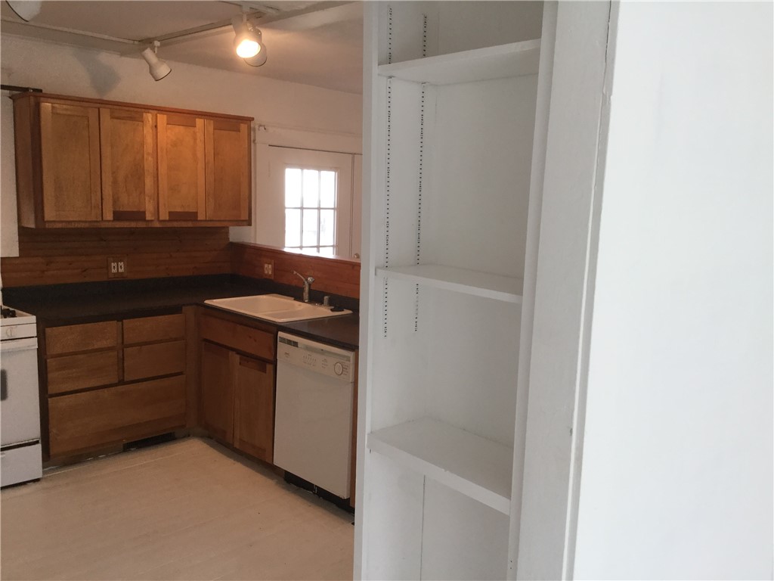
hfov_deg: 58.4
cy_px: 290
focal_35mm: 31
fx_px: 693
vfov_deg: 45.4
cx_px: 387
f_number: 2.4
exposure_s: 1/40
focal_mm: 3.3
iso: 32
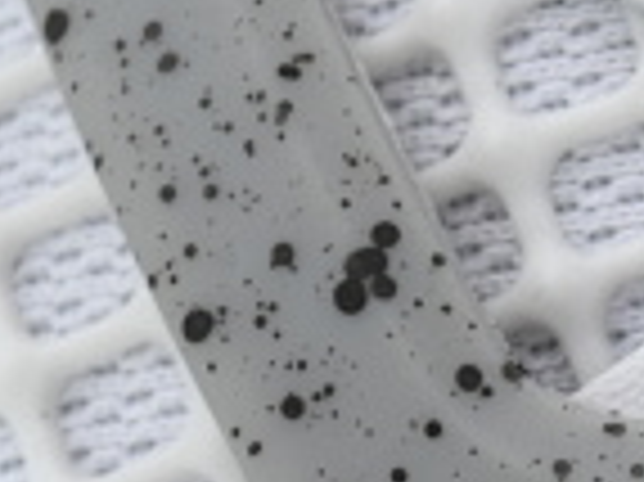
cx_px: 1279
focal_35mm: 566
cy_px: 831
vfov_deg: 2.6
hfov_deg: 3.5
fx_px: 10521
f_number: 13
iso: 400
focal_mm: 105
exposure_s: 1/100
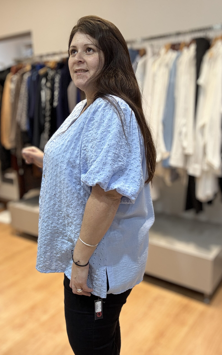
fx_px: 310
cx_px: 93
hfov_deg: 39.3
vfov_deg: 59.7
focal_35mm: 32
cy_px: 178
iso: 80
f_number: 1.9
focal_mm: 2.69
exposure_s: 1/50
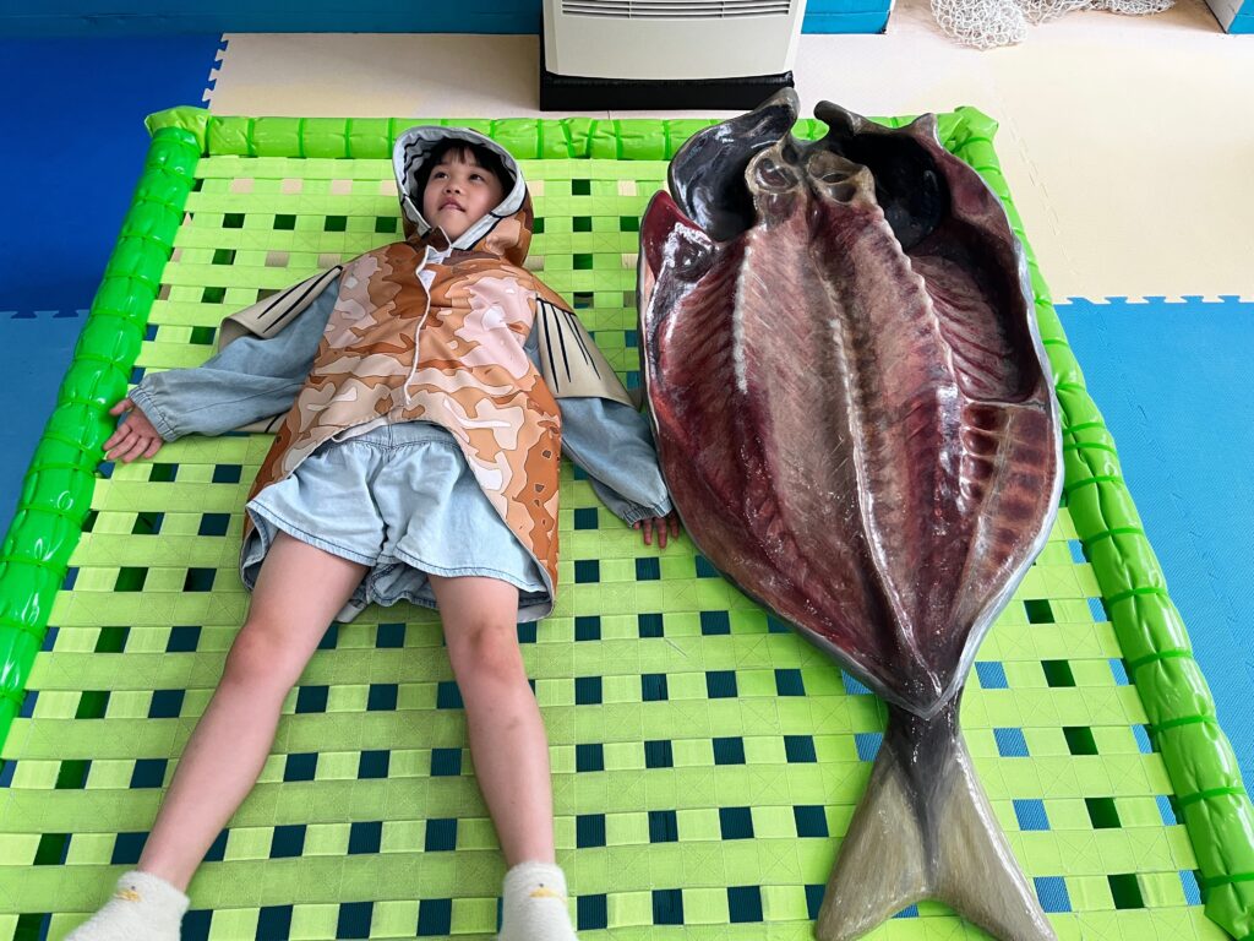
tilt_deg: -55.9
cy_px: 470
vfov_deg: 53.1
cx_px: 627
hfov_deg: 67.3
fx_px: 942
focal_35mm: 26
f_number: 1.6
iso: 125
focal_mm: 5.1
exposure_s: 1/73
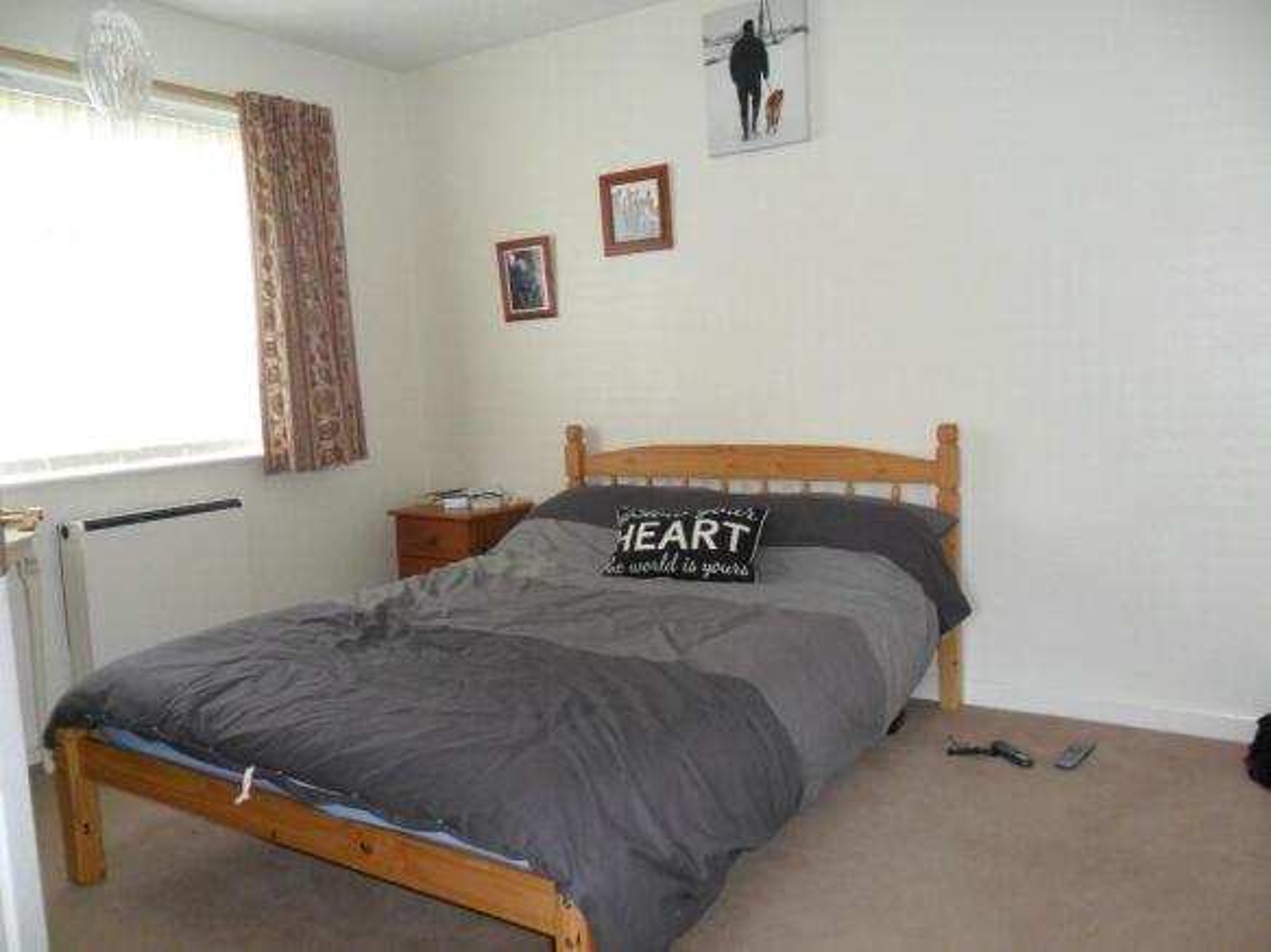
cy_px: 476
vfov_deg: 51.3
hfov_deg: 65.3
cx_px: 636
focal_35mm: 27
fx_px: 991
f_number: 3.5
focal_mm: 4.9
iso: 240
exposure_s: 1/45
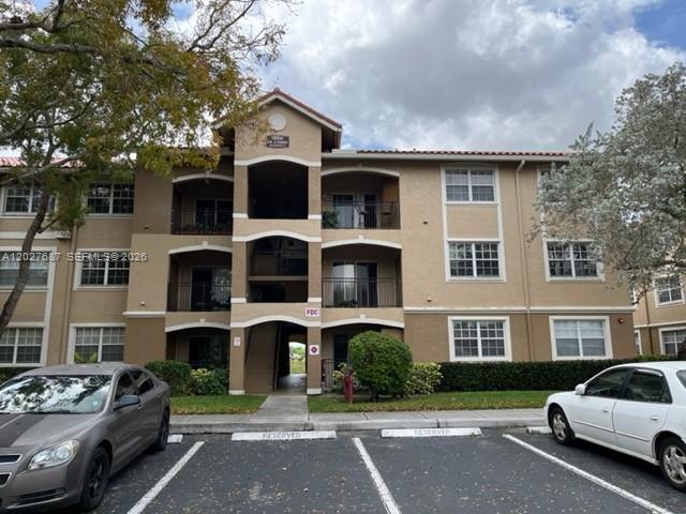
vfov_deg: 53.1
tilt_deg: +9.9
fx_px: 515
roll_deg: +0.4
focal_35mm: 26
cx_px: 343
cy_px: 257
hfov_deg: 67.3
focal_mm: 5.1
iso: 50
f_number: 1.6
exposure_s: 1/1957
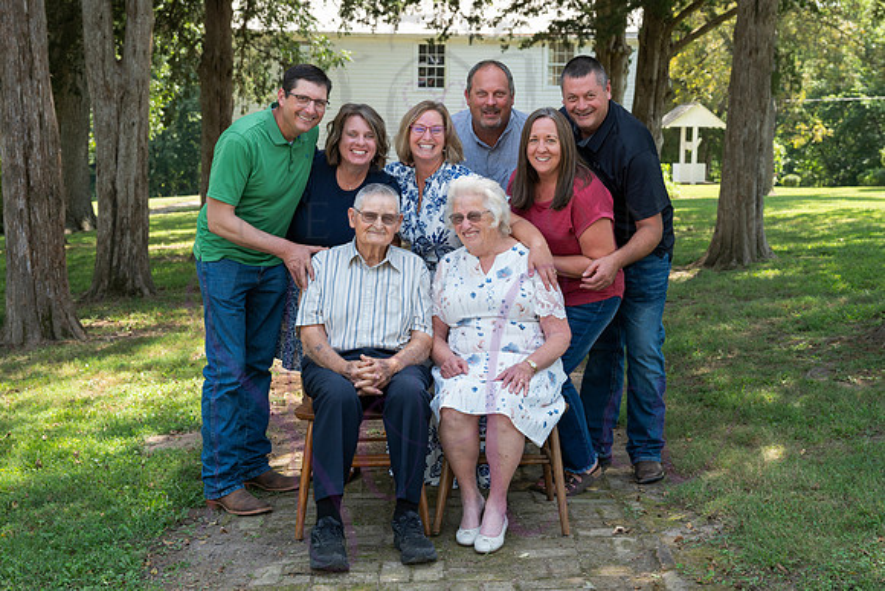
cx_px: 442
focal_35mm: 51
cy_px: 296
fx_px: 1254
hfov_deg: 38.9
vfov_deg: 26.5
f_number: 5.6
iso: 400
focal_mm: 51
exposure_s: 1/200
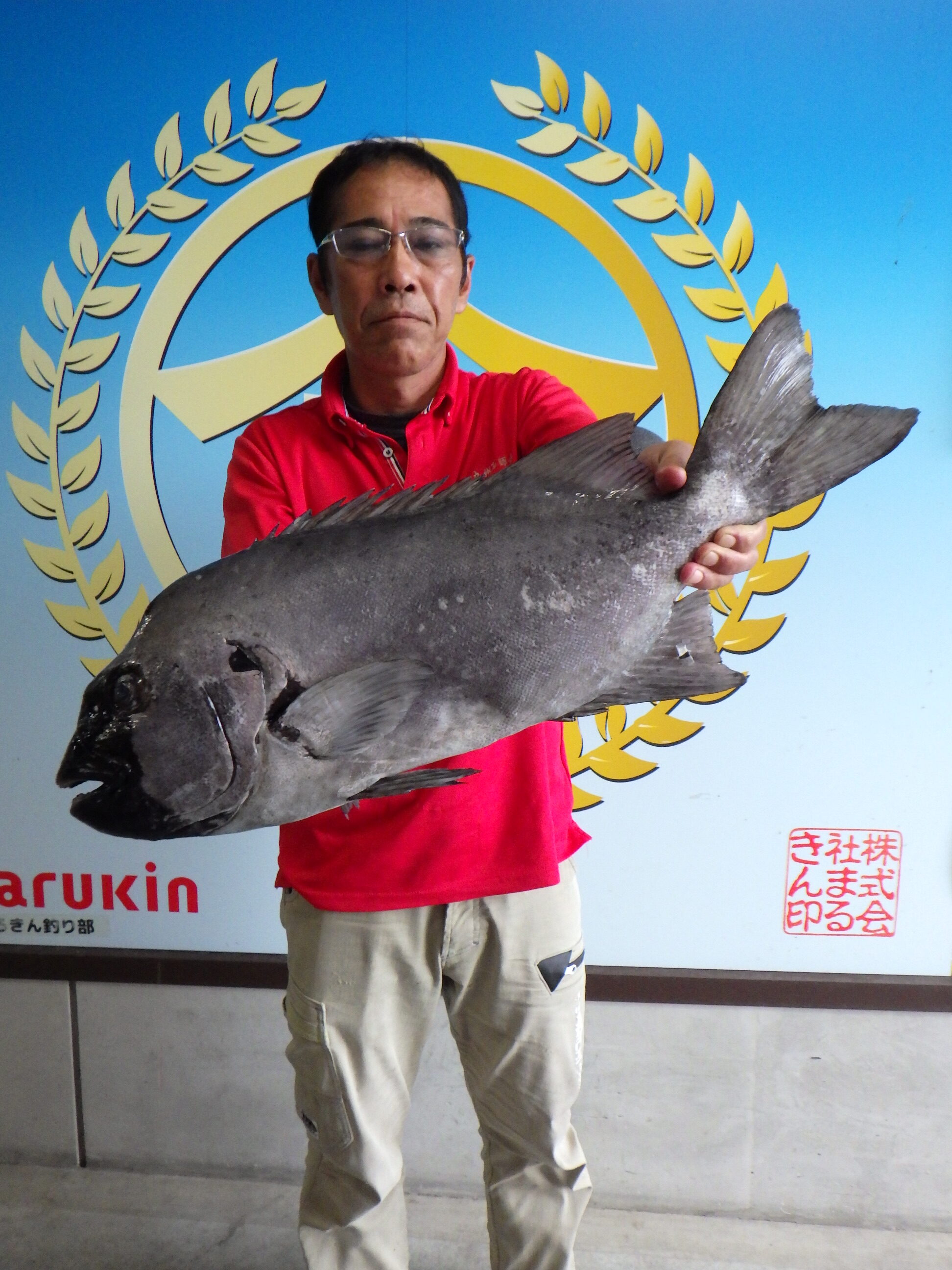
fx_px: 1027
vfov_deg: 63.4
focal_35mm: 28
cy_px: 635
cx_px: 476
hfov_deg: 49.7
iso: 640
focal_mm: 5
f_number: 3.5
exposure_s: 1/45
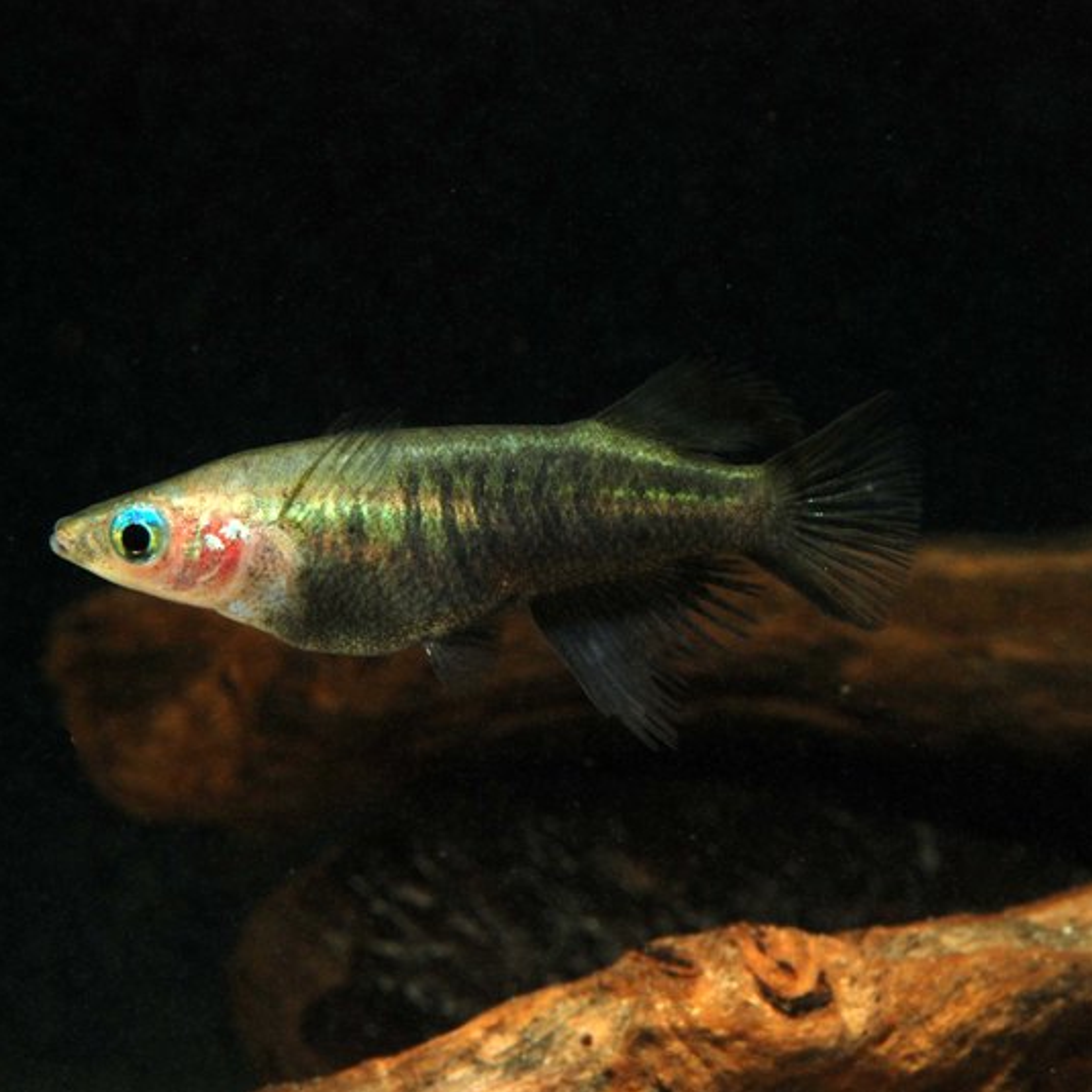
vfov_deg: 8.7
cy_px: 546
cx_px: 454
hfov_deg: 8.7
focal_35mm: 202
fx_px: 7197
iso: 320
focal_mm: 105
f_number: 18
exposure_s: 1/160
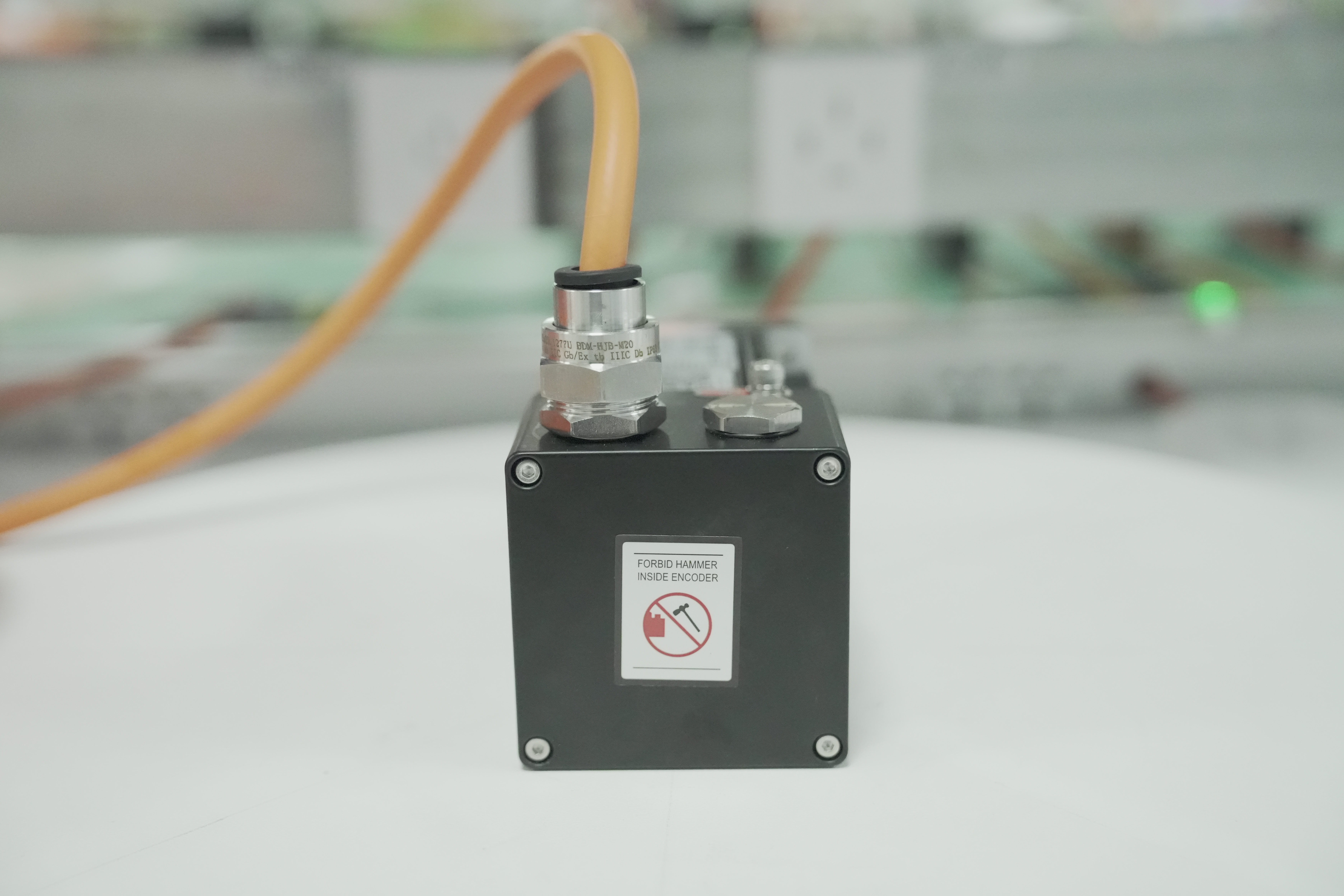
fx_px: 1643
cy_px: 448
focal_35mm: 44
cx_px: 672
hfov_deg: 44.5
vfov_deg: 30.5
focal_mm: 44
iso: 16000
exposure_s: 1/1250
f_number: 2.8
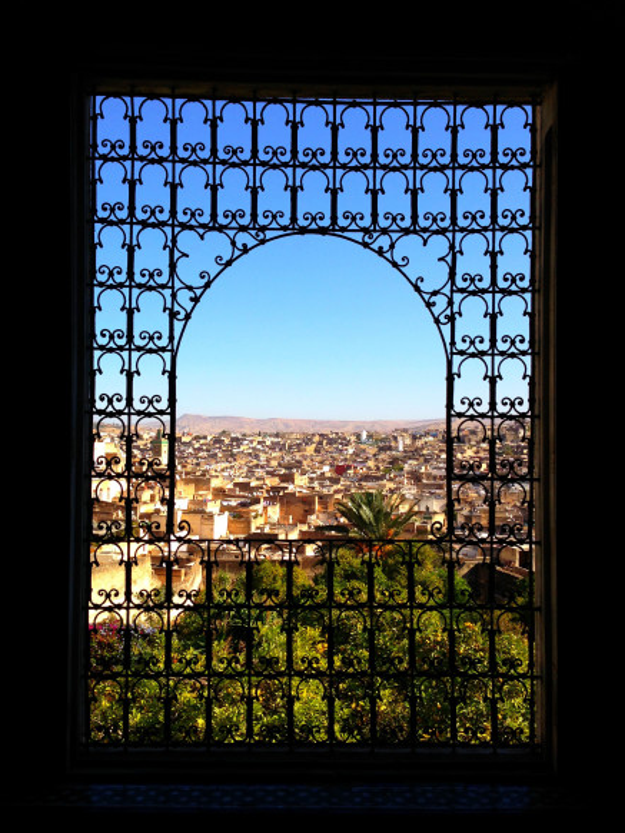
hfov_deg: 41.8
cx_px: 307
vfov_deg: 53.9
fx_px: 818
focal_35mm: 34
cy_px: 411
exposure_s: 1/1261
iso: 50
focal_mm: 4.13
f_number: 2.4
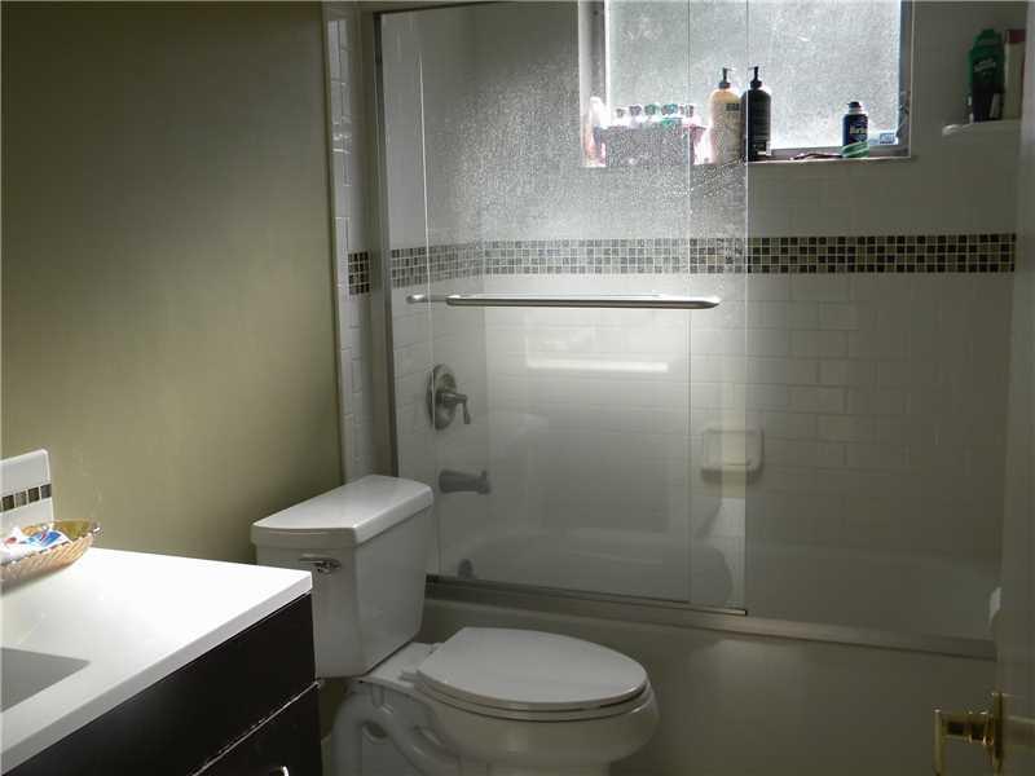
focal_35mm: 36
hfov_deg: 51.4
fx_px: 1076
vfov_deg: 39.7
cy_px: 388
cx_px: 518
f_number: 3.7
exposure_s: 1/63.3
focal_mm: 6.4
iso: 80
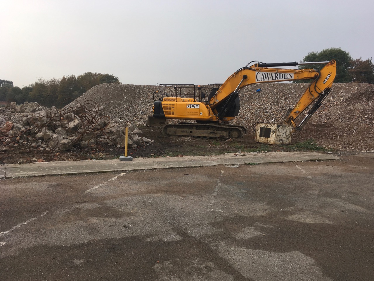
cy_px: 140
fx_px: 313
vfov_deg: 48.2
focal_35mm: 29
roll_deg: -4.1
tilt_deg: -5.1
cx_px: 187
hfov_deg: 61.7
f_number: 2.2
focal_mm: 4.15
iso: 25
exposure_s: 1/516
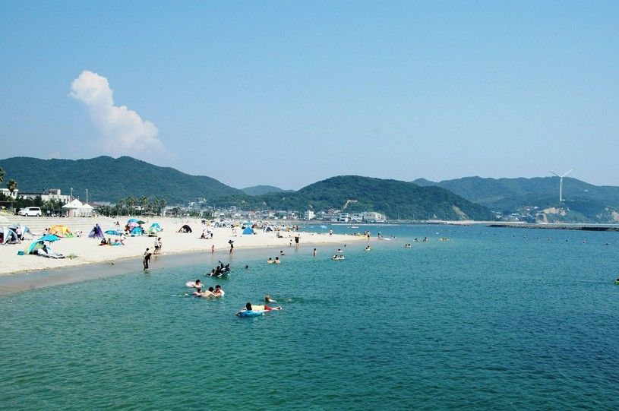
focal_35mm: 42
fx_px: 721
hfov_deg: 46.5
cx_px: 310
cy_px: 206
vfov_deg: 31.8
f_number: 10
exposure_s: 1/400
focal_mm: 28
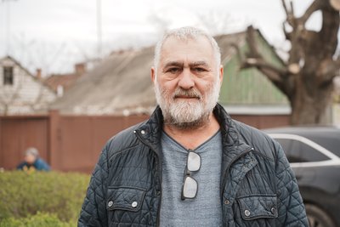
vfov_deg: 24.2
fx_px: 529
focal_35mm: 56
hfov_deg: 35.6
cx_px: 170
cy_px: 114
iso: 50
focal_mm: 56
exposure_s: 1/400
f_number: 3.5
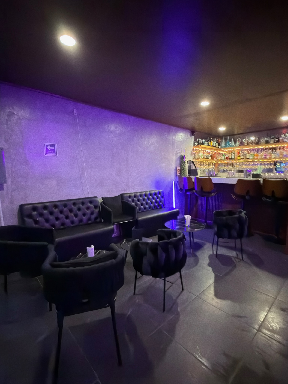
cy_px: 192
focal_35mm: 17
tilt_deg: -6.9
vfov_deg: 91.0
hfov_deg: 74.7
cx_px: 144
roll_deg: -0.1
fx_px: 189
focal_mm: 2.22
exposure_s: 1/15
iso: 1600
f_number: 2.2
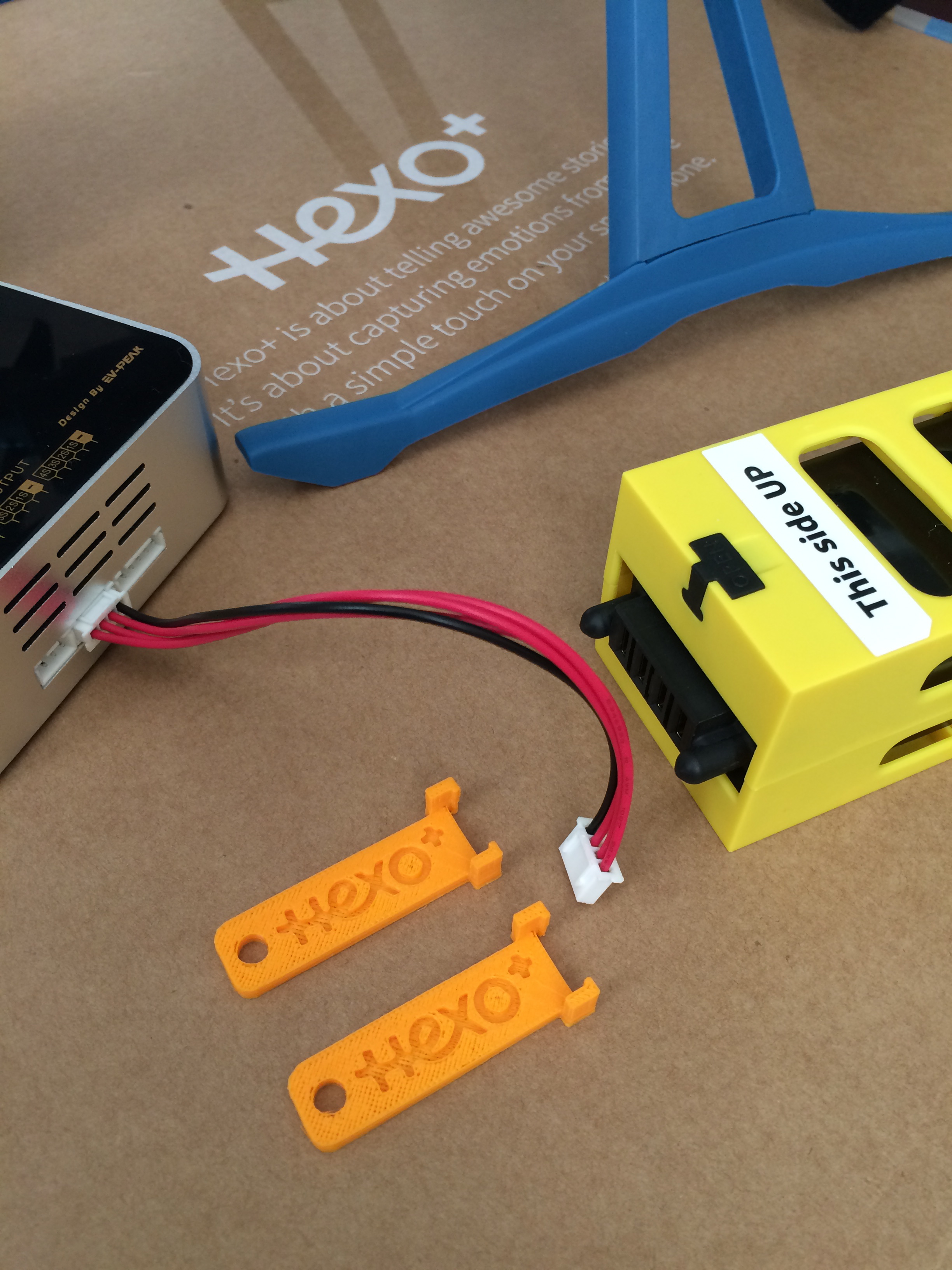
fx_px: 1063
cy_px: 635
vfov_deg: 61.7
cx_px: 476
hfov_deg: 48.2
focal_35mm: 29
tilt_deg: -50.2
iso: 80
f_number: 2.2
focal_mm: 4.15
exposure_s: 1/30
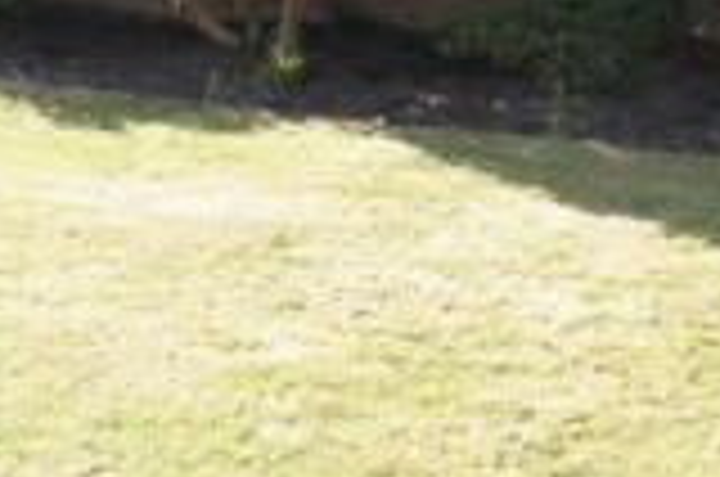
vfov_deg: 12.3
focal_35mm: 111
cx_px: 90
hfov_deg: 18.2
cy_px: 176
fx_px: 2216
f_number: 6.3
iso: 200
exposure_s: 1/125
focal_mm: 18
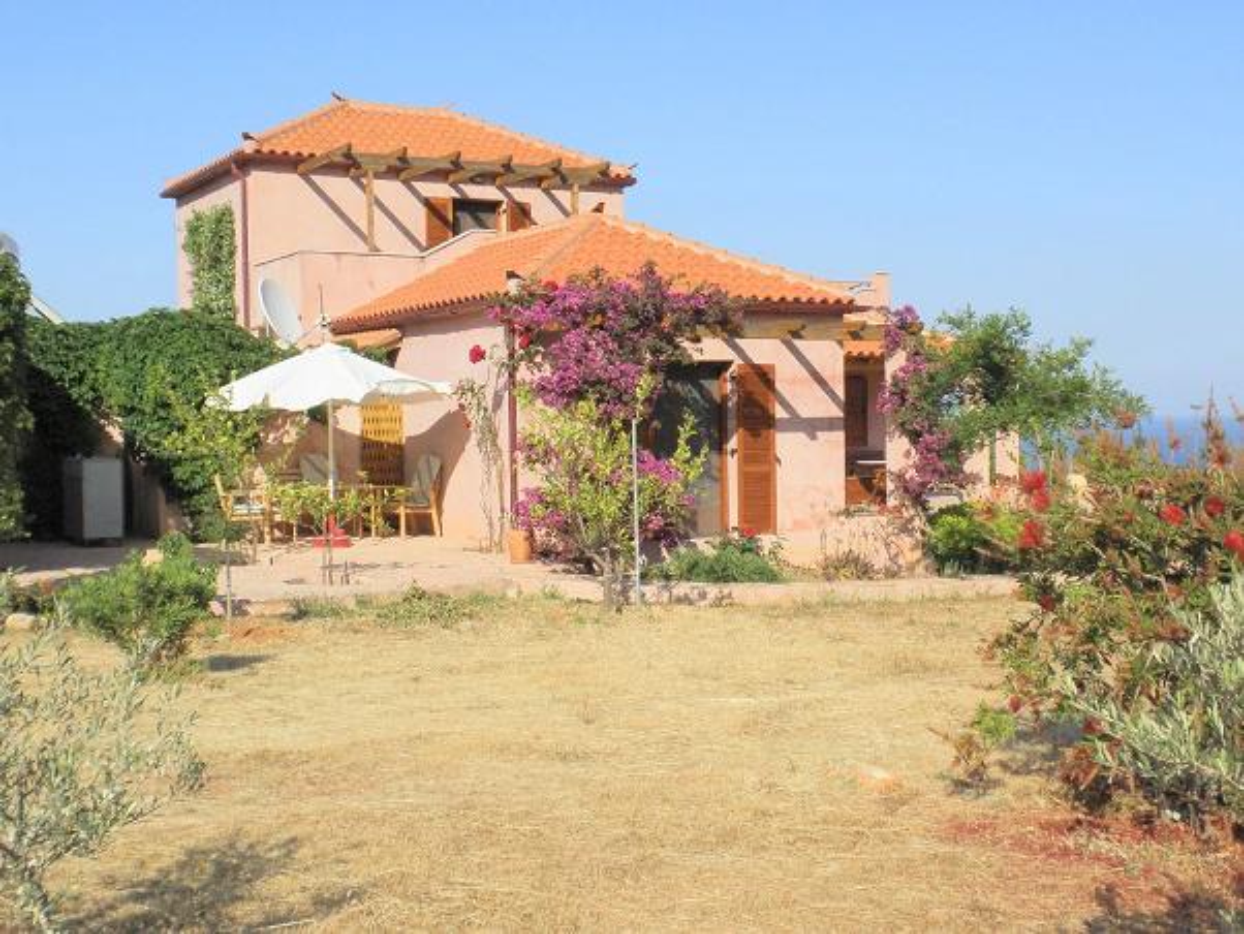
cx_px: 622
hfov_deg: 42.1
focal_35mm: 45
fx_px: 1618
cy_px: 467
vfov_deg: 32.2
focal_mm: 8
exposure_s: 1/160
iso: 64
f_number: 11
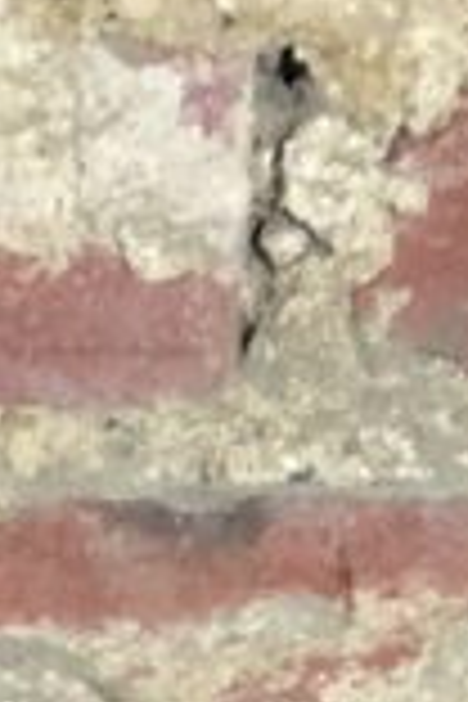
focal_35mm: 354
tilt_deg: -14.9
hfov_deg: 3.8
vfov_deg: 5.6
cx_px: -796
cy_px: 1746
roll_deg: +1.8
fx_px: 6902
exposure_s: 1/33
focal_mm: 6
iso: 100
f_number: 2.4
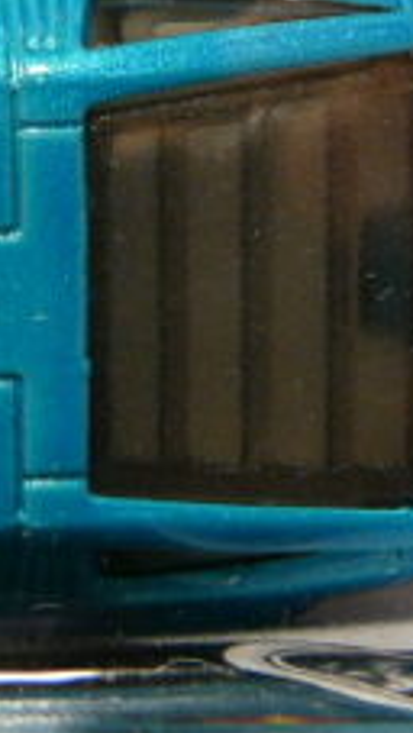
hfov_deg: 10.1
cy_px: 123
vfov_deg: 18.4
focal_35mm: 115
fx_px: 2235
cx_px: -274
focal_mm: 4.6
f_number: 2.8
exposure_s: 1/60
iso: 100
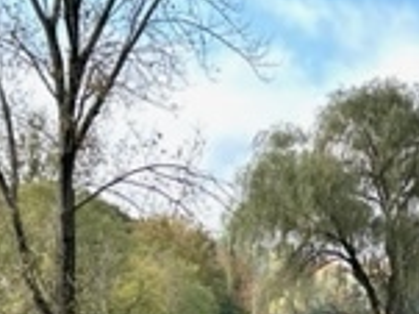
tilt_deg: +0.2
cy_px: 311
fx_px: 1330
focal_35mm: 110
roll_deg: -0.1
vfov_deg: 13.3
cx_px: 422
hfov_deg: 17.5
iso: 50
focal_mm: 5.7
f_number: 1.5
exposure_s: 1/1972
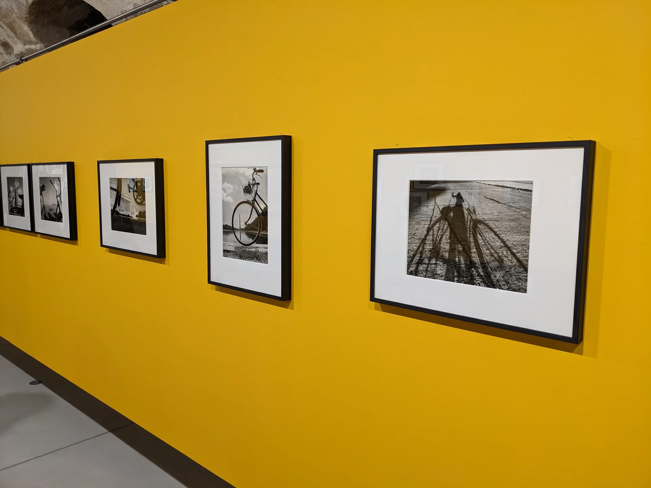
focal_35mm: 27
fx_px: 508
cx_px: 326
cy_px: 244
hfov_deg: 65.3
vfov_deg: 51.4
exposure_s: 1/23.8
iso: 83
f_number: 1.73
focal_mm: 4.38
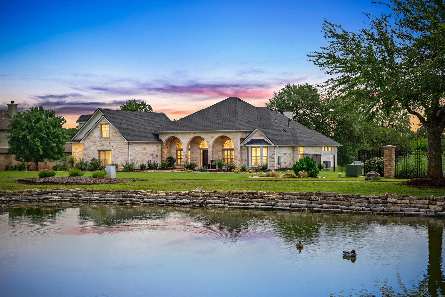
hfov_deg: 37.5
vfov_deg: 25.5
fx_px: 655
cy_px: 148
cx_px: 222
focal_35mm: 53
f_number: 8
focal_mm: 53
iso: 250
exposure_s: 1/1000
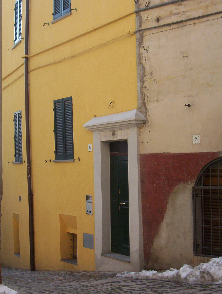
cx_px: 97
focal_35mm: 60
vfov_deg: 32.1
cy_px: 137
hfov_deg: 24.5
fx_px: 511
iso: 100
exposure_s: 1/290
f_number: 5.97
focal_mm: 7.88
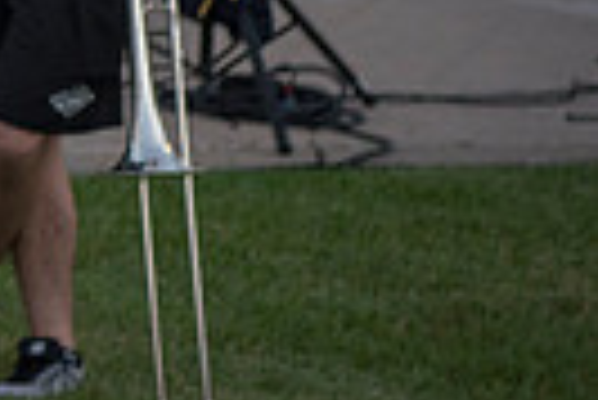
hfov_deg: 6.5
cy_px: -447
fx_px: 5088
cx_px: -697
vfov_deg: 4.4
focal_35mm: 306
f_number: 3.2
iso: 1000
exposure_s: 1/500
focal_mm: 70
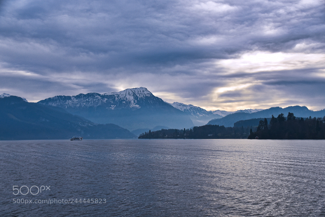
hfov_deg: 45.0
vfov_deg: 30.8
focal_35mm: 44
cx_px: 162
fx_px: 393
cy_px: 108
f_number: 8
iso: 200
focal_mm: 29
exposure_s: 1/250
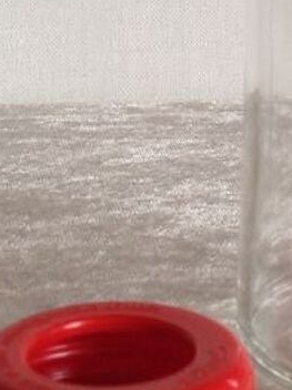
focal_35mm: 133
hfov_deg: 11.1
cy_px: -18
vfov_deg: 14.6
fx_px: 1500
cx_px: 177
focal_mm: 4.28
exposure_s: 1/40
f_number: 2.4
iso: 50
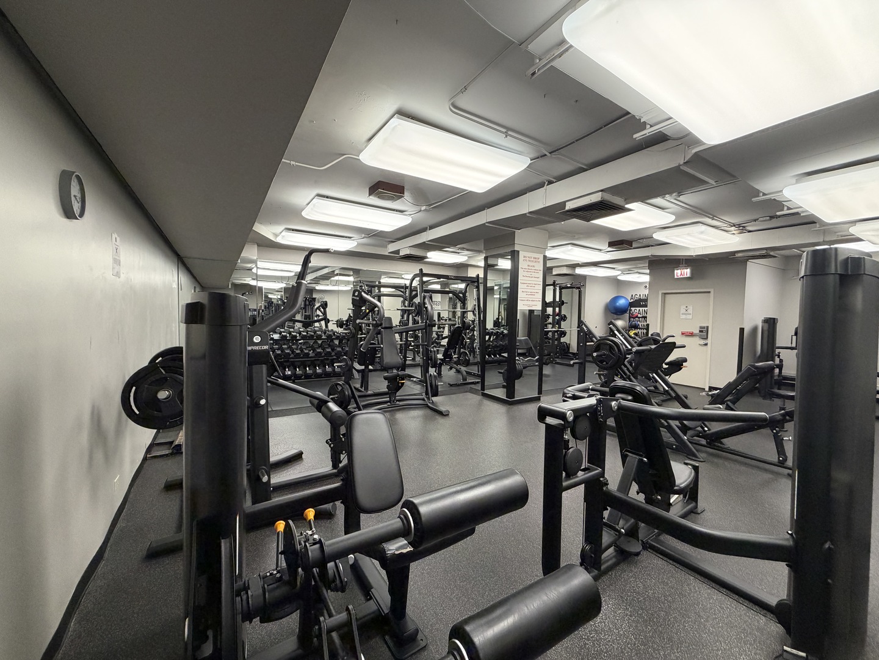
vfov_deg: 85.7
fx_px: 356
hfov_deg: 102.1
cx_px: 440
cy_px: 330
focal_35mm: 14
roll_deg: -1.0
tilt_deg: -3.0
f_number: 2.2
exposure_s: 1/60
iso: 320
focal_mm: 2.22
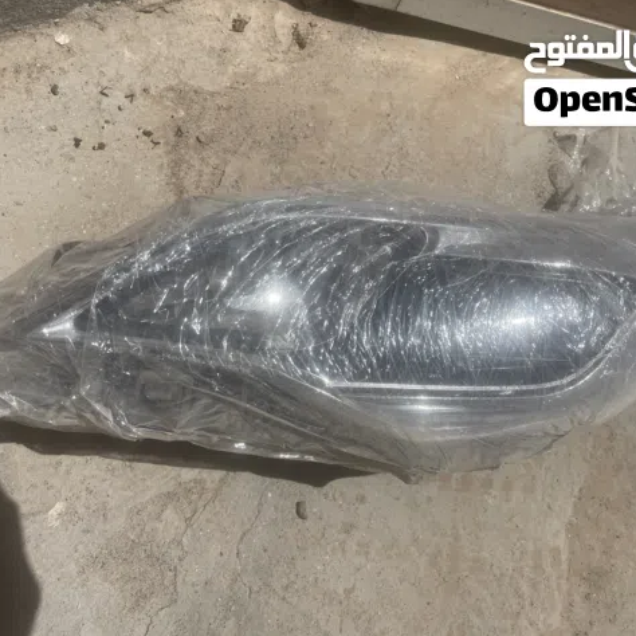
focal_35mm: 31
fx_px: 644
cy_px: 319
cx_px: 322
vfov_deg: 52.5
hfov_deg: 52.5
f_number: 1.6
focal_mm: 4.2
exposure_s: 1/9091
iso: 32
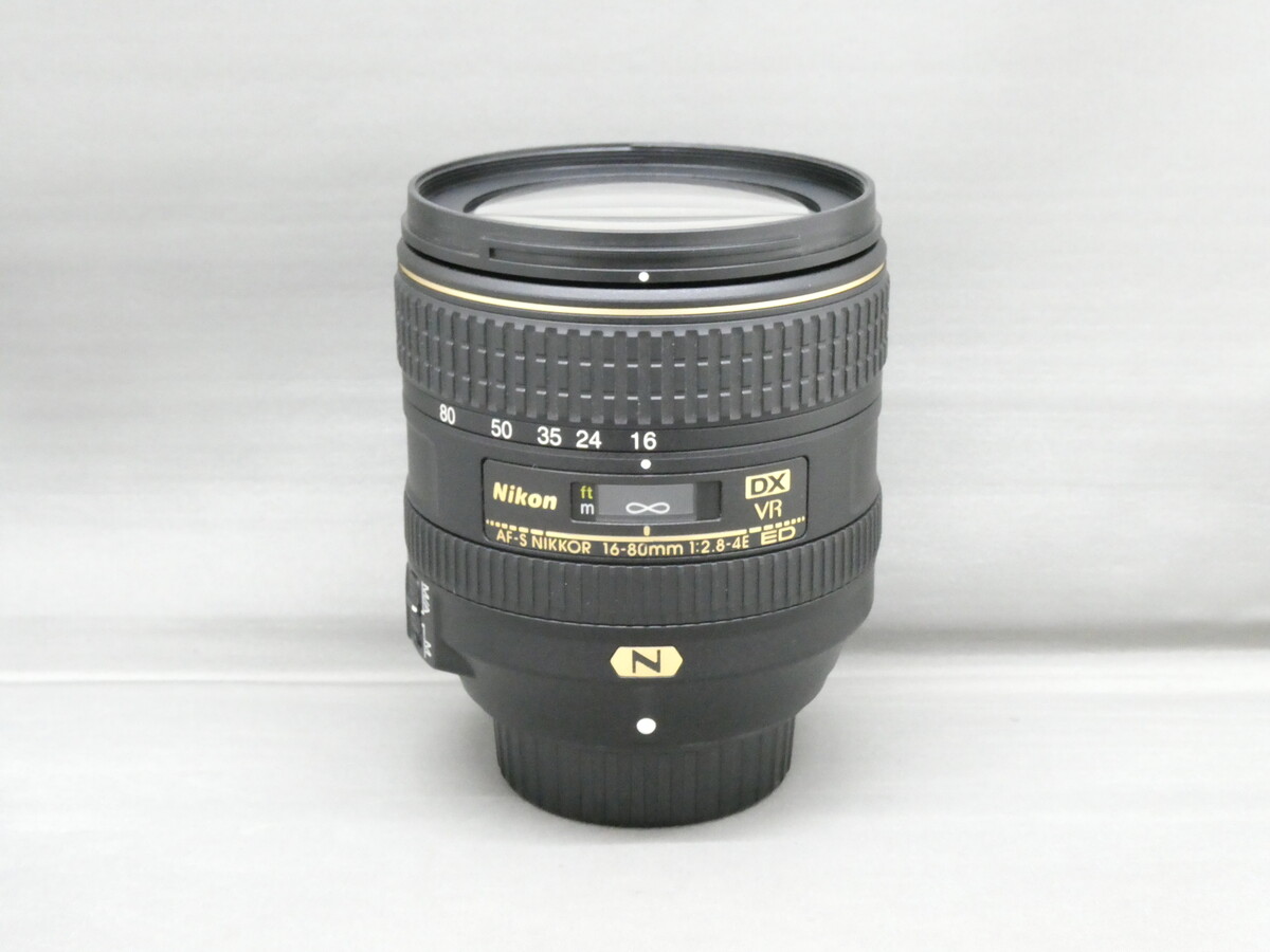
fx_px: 2091
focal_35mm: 57
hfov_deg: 33.8
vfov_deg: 25.7
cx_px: 635
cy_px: 476
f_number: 5.6
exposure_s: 1/15
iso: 1600
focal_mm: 10.3
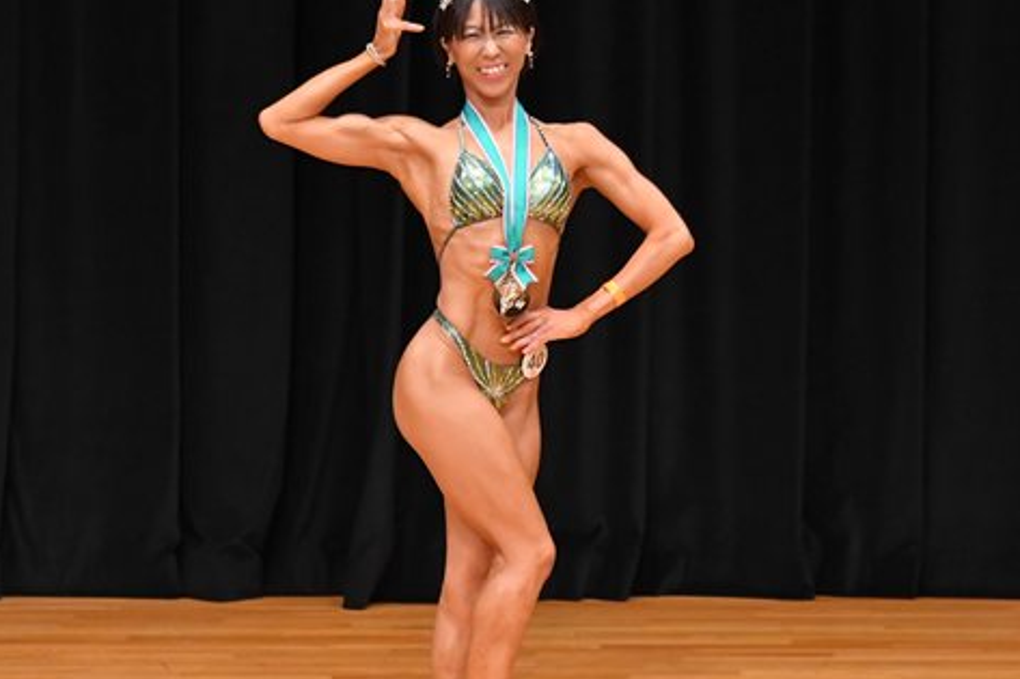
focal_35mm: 418
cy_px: 343
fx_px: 11839
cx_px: 443
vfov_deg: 3.3
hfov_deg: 4.9
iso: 4000
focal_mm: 170
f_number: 5.6
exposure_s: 1/400
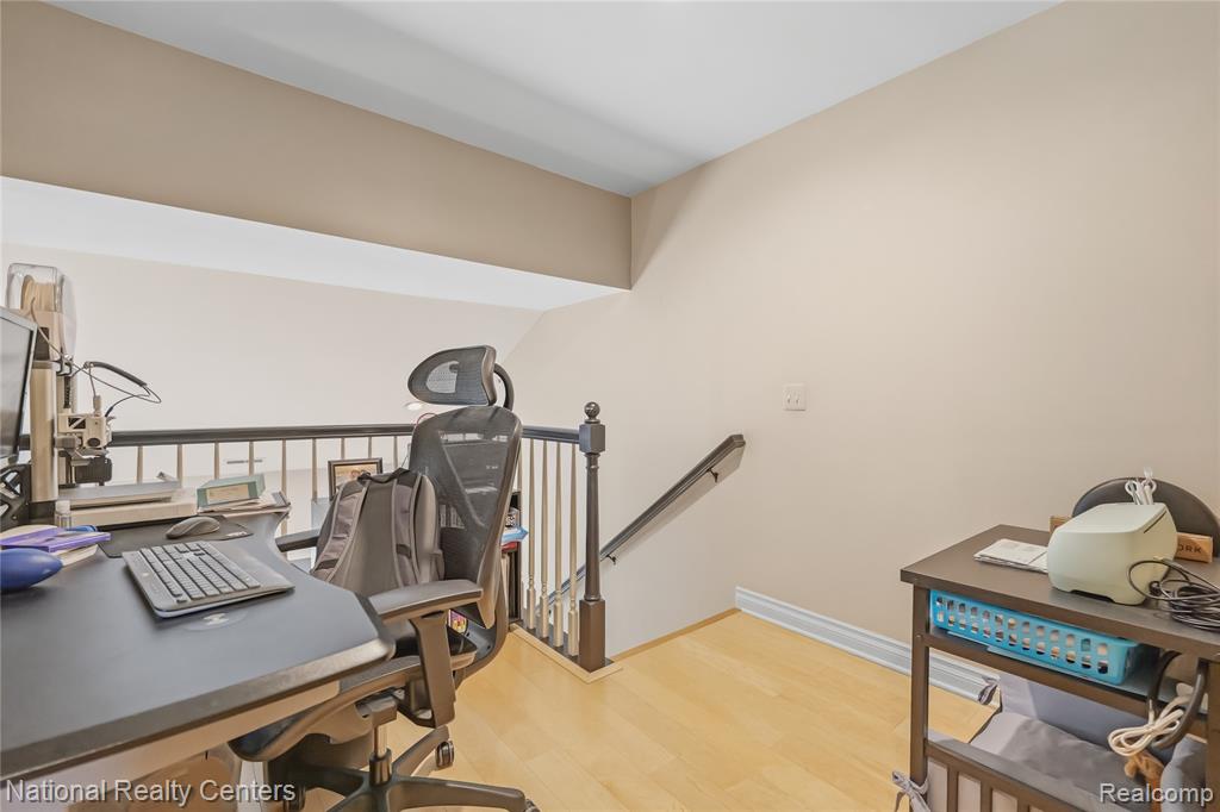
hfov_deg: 104.3
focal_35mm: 14
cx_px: 610
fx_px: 474
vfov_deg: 81.2
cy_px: 406
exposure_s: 1/60
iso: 5000
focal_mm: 14
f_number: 4
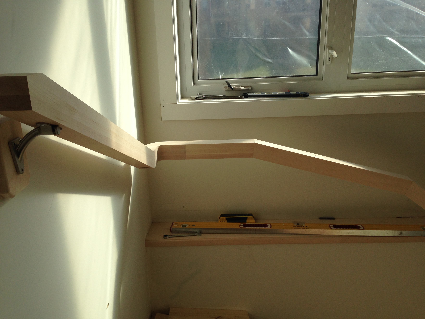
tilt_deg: -18.7
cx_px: 212
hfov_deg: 55.4
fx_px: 405
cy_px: 160
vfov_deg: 42.9
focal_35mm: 33
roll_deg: +1.9
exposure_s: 1/1043
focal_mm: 4.12
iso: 50
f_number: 2.4
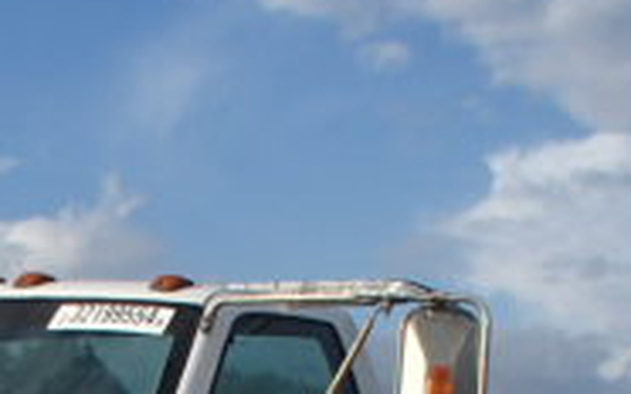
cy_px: 737
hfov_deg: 19.9
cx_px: 27
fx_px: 1753
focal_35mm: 102
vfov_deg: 11.7
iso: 100
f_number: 11
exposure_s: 1/125
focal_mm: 5
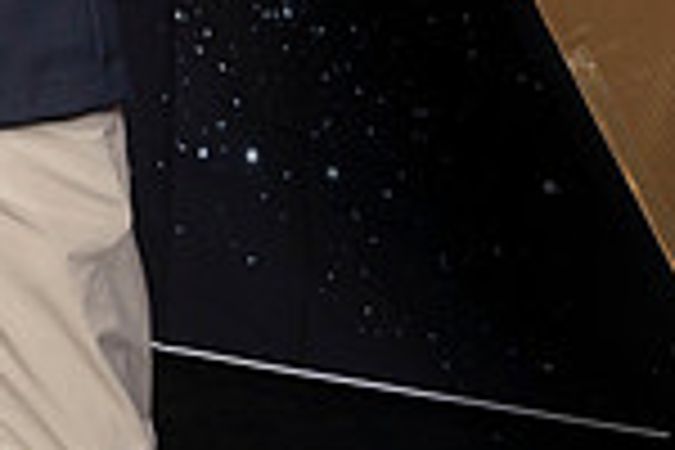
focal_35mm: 155
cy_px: -340
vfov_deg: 8.5
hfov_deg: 12.4
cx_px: -428
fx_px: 2906
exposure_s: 1/160
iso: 320
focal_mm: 40
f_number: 9
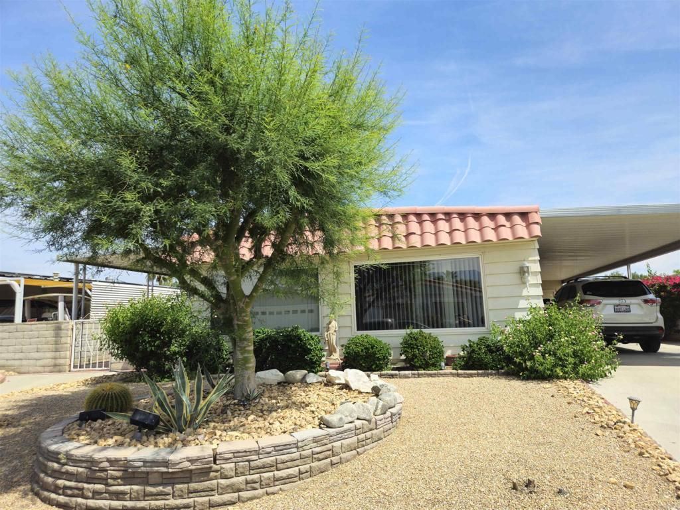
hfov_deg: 73.9
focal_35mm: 23
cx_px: 340
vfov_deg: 58.9
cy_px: 255
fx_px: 452
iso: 25
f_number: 1.8
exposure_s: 1/2151
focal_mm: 5.4
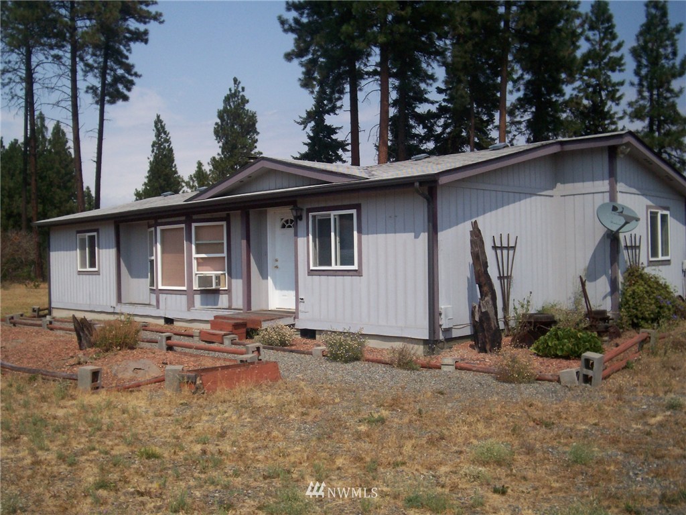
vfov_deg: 39.7
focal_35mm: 36
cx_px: 343
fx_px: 713
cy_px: 258
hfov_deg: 51.4
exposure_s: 1/1348
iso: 100
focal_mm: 5.9
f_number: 4.5
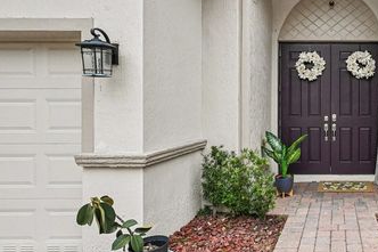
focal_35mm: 27
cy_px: 116
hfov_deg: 58.2
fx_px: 283
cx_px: 337
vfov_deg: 47.8
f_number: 8
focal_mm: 14
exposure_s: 1/2500
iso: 2500
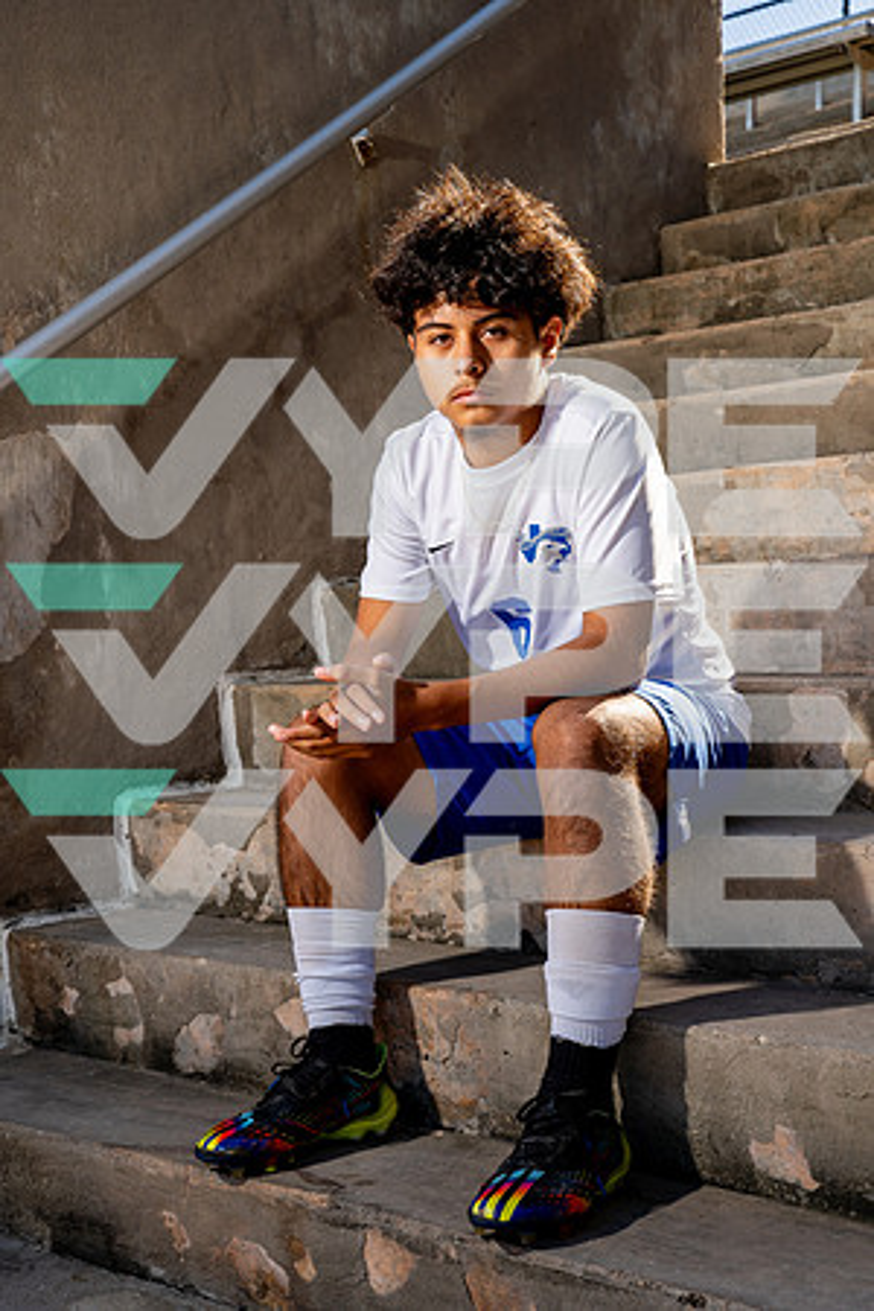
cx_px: 437
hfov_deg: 28.6
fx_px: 1711
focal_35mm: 47
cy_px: 656
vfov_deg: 41.9
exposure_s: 1/250
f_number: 8
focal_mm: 47
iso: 100
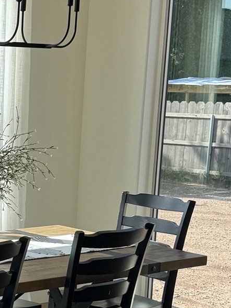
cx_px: -84
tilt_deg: -9.7
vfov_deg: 20.7
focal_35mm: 94
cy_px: 237
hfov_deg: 14.9
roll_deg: -0.8
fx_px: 836
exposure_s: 1/1156
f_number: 1.78
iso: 80
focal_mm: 6.76
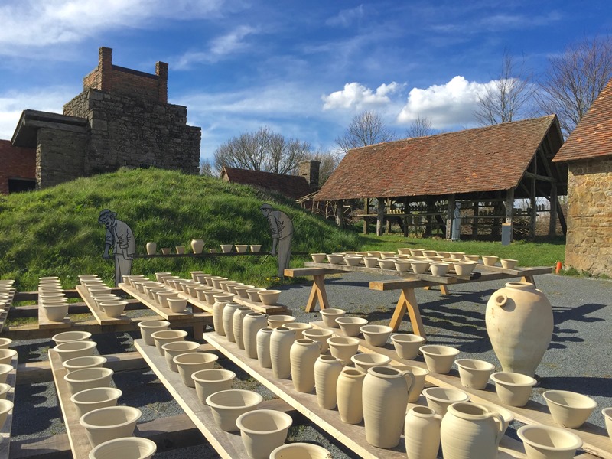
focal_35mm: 29
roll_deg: -1.6
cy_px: 230
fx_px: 513
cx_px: 306
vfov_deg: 48.2
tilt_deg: -0.1
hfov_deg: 61.7
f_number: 2.2
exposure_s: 1/2198
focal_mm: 4.15
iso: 32
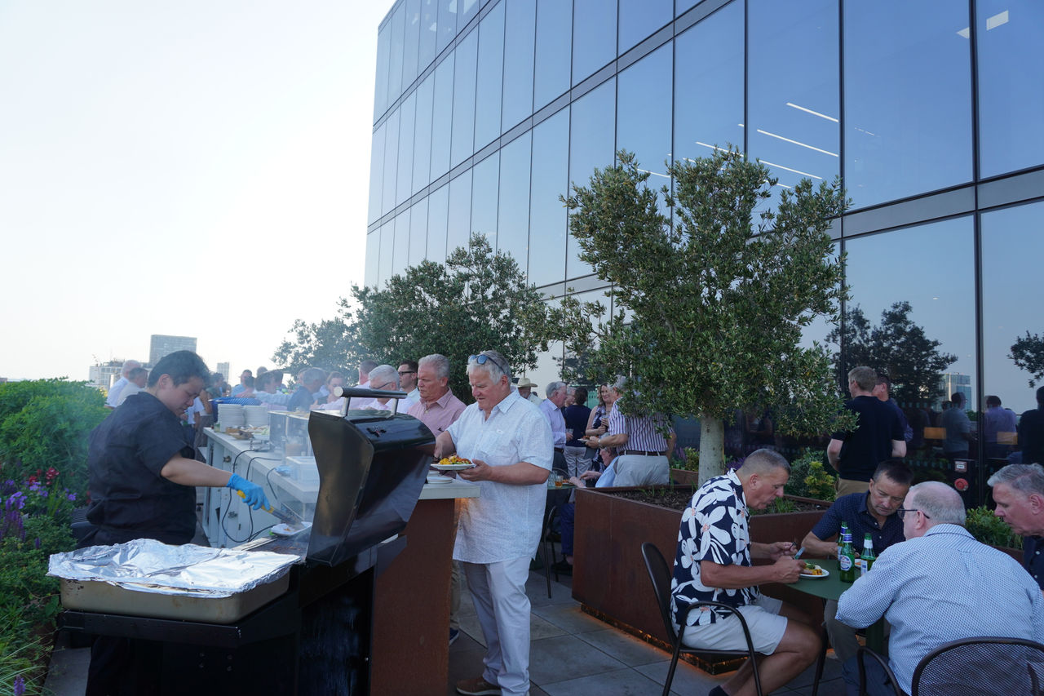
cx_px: 522
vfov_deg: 53.1
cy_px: 348
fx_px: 696
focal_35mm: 24
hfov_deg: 73.8
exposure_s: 1/200
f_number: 4.5
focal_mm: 16
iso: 100
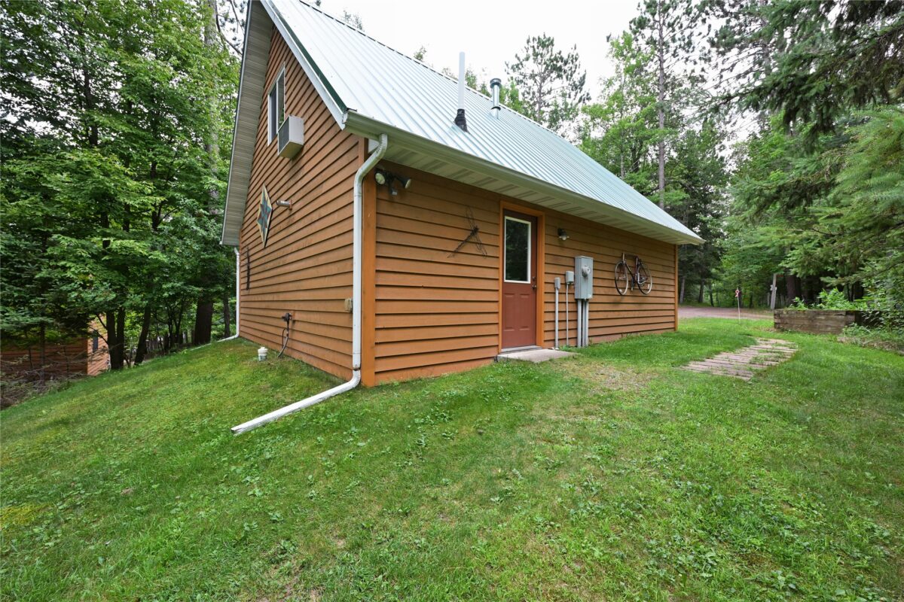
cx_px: 452
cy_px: 301
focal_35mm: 14
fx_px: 352
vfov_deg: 81.2
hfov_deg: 104.3
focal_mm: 14
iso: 250
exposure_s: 1/160
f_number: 5.6
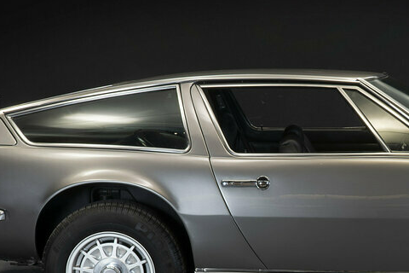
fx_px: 852
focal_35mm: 75
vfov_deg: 17.9
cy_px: 243
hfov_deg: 26.3
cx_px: 345
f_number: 13
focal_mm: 30
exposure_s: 1
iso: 250
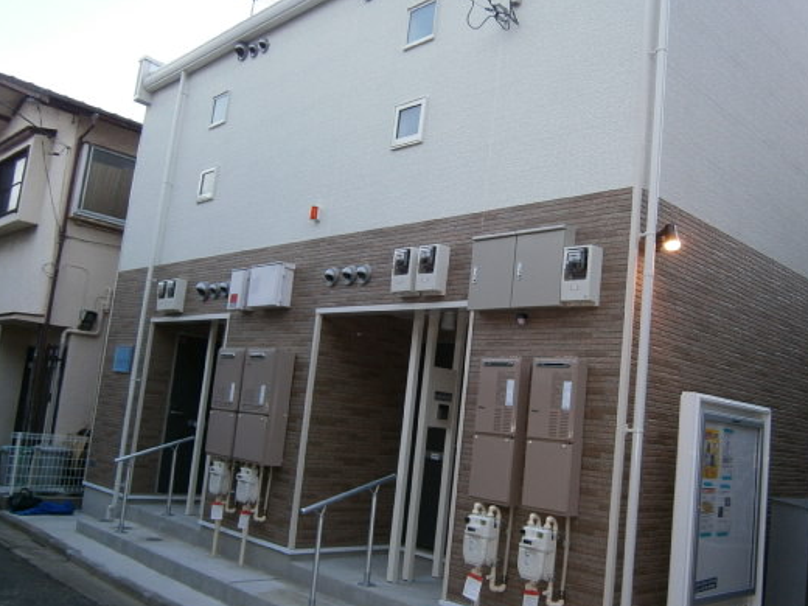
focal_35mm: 32
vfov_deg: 44.1
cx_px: 457
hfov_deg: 56.6
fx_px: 747
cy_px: 319
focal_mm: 4.7
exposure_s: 1/30
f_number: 2.8
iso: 125
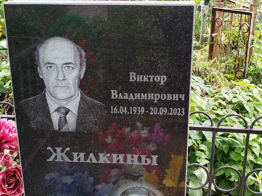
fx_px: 363
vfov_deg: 30.3
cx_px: 131
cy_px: 98
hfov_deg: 39.7
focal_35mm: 48
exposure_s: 1/50
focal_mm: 5.31
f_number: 1.7
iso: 80
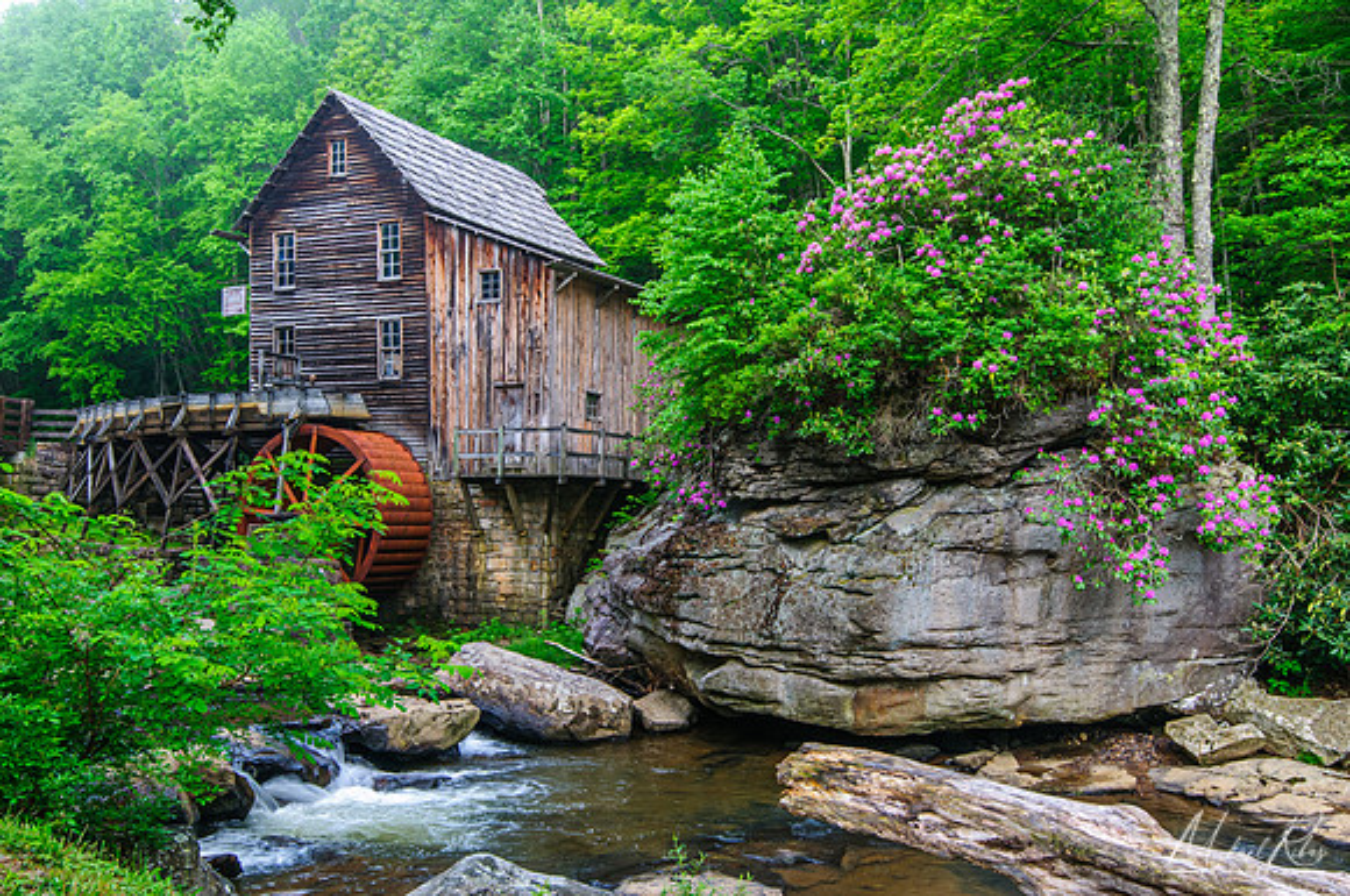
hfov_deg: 57.3
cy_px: 448
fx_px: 1236
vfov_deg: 39.9
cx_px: 675
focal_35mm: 33
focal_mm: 22
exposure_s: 1/15
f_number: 16
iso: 200
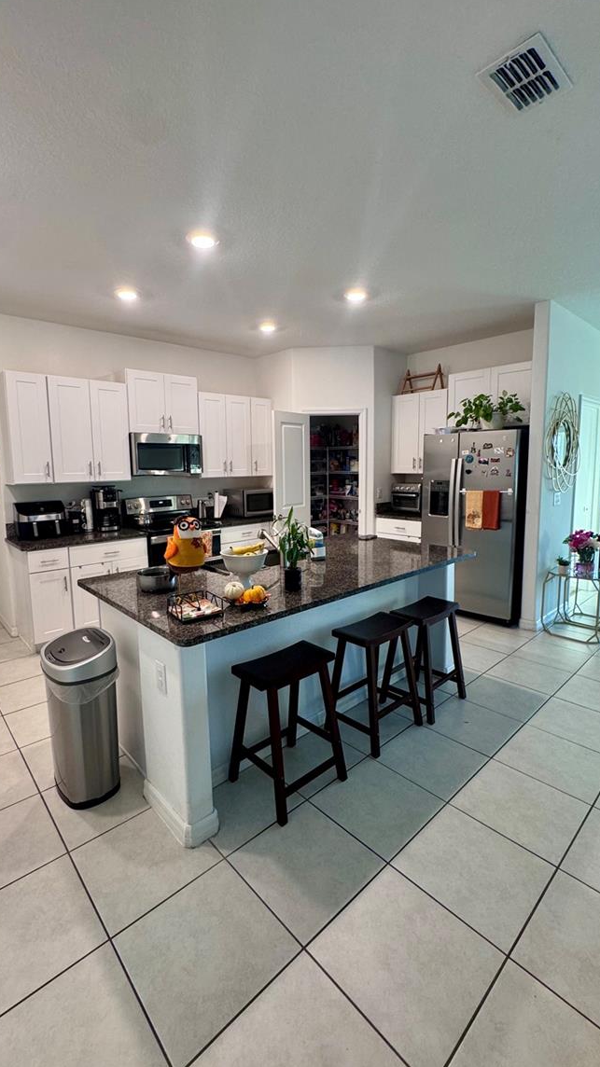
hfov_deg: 67.0
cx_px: 287
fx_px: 453
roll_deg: +1.2
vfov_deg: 99.3
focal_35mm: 16
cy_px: 517
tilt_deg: -6.3
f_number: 2.2
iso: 200
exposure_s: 1/60
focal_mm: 2.22
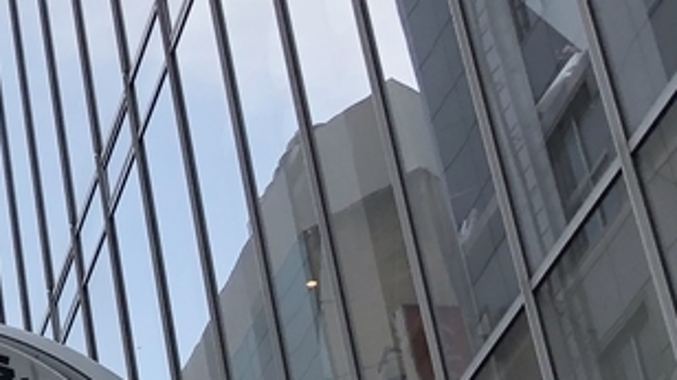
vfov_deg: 9.9
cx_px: -378
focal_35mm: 119
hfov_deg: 16.3
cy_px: 554
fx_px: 2135
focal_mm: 4
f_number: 1.8
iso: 20
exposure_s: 1/2114
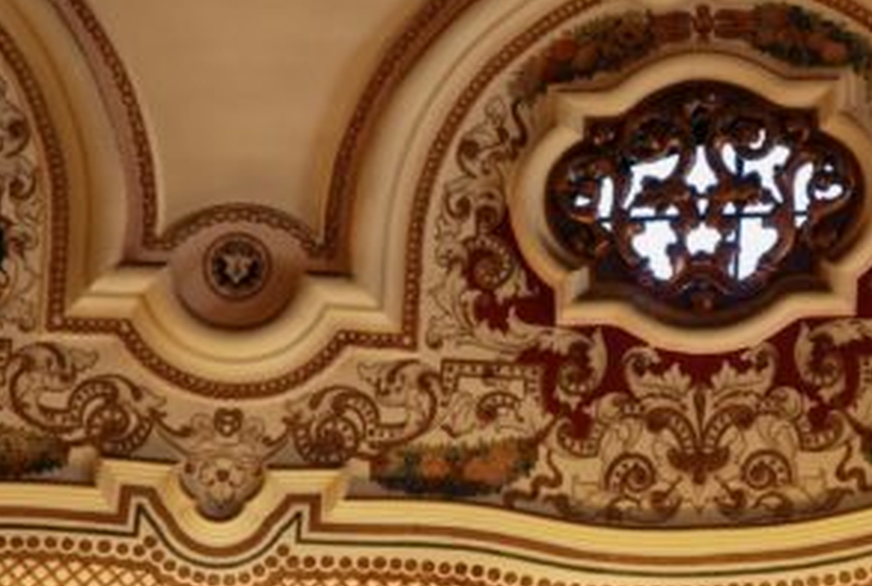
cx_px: 720
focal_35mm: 179
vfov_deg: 7.7
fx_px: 4347
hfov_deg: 11.4
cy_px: 245
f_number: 4.5
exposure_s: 1/100
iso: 400
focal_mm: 70
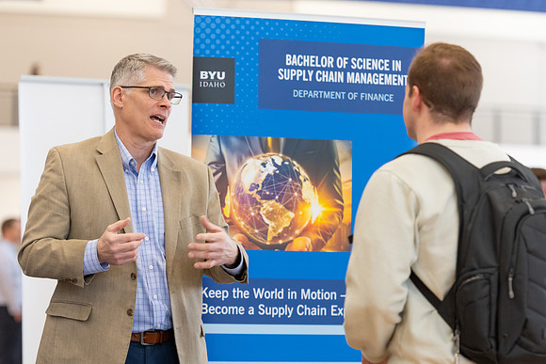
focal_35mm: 175
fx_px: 2659
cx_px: 282
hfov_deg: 11.7
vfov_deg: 7.8
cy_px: 198
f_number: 3.5
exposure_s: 1/200
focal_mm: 130
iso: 1250
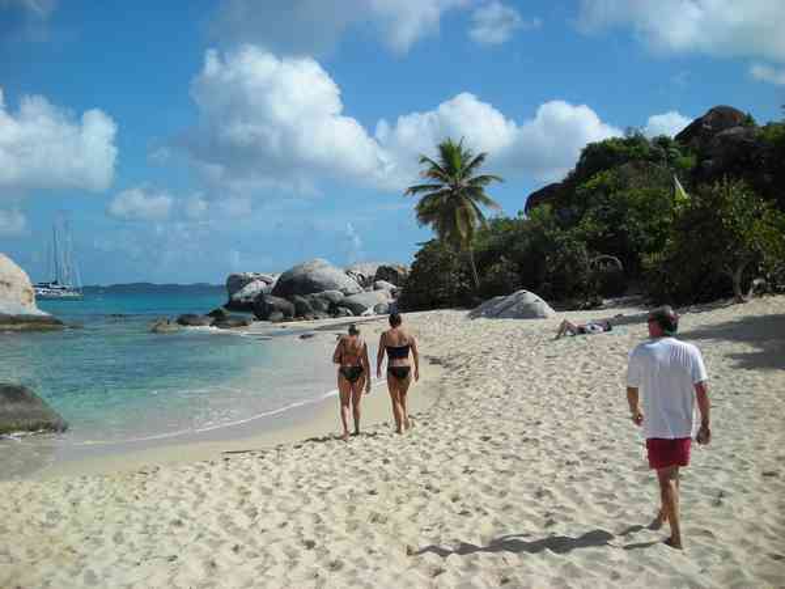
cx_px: 392
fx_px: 862
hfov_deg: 49.0
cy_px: 294
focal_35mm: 38
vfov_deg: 37.7
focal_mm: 6.3
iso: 50
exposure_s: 1/276
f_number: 6.4
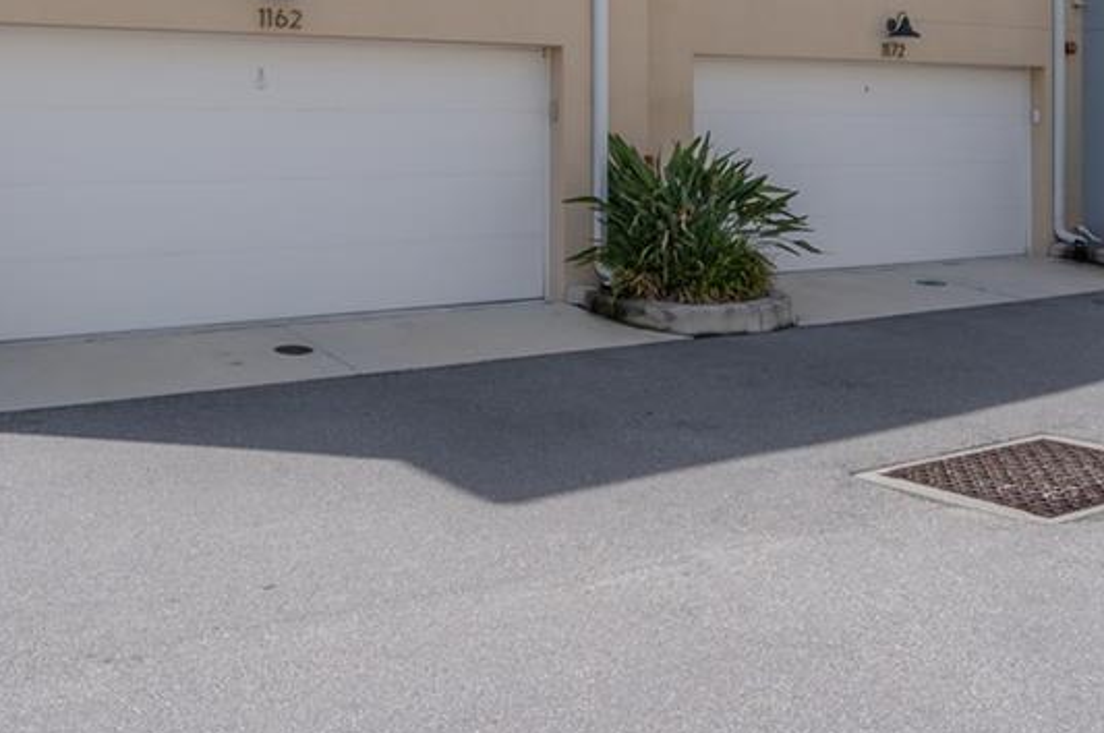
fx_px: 1286
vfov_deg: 27.9
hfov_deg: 46.4
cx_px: 545
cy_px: -144
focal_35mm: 42
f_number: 10
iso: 320
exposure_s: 1/640
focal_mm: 14
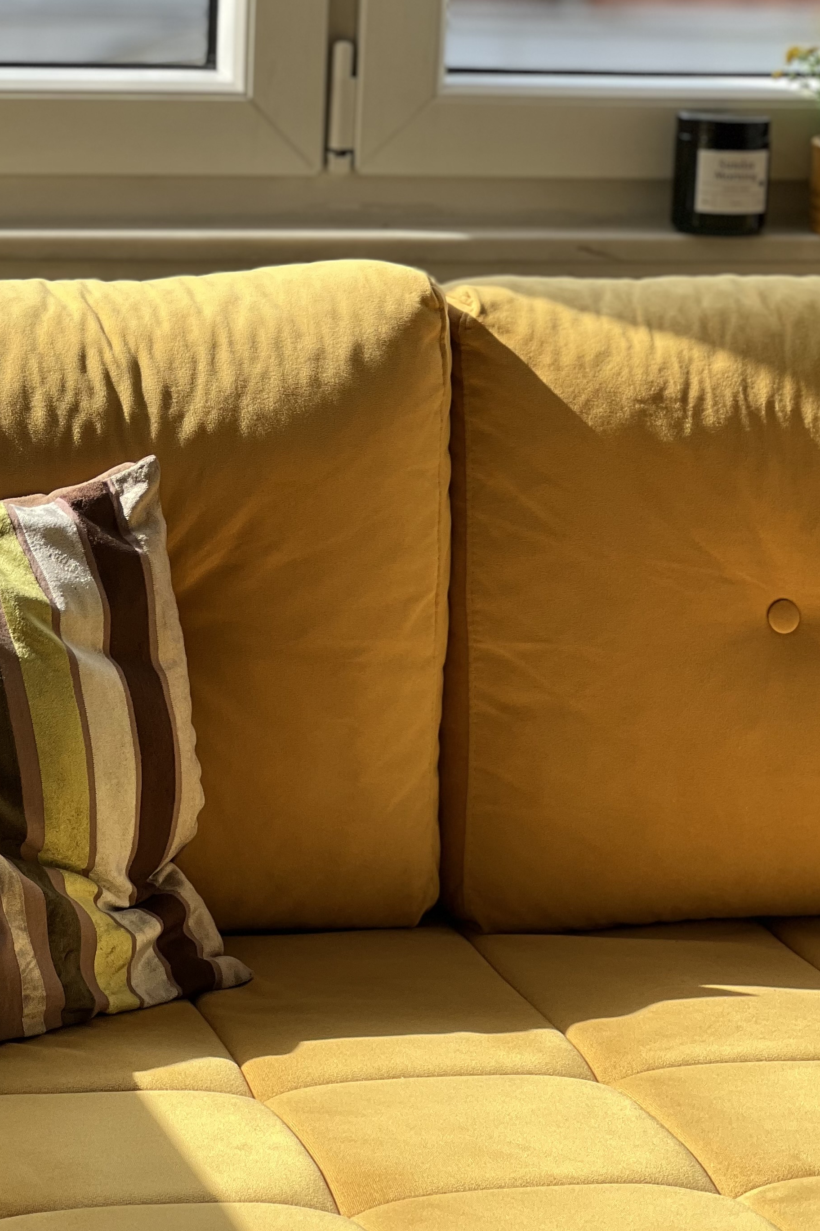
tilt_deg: -9.0
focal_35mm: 118
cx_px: 170
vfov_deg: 17.3
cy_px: 465
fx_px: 4031
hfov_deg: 11.6
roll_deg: -3.9
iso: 25
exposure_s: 1/196
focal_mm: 9
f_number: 2.8
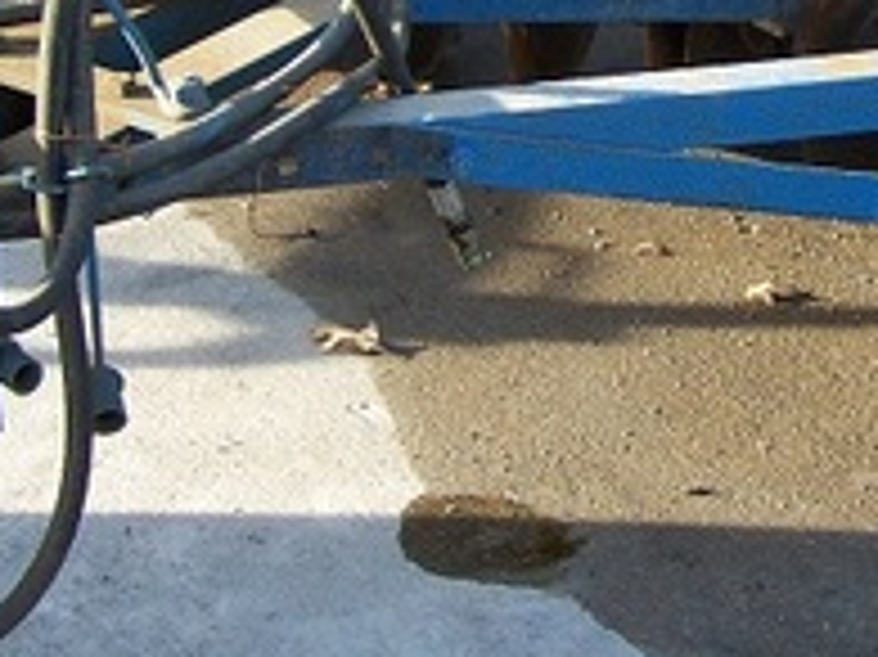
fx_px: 2687
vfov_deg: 13.8
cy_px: 18
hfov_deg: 18.1
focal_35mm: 106
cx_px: 860
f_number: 2.8
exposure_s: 1/200
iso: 64
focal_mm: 6.3
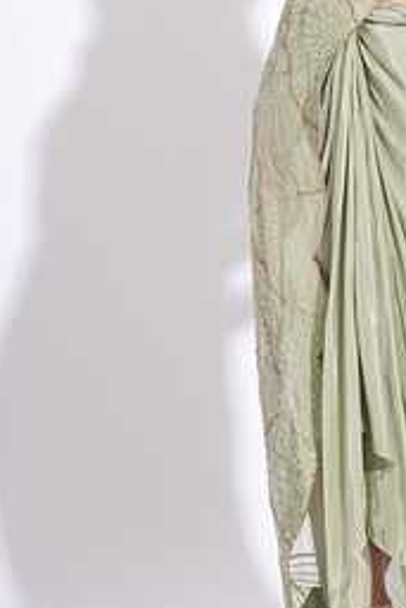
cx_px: 408
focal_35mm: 160
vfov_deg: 12.8
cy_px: 144
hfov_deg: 8.5
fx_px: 2703
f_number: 6.3
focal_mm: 78
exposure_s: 1/125
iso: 200
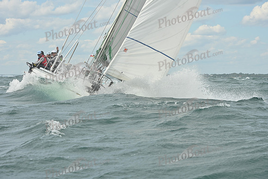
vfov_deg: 11.8
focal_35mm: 116
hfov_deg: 17.6
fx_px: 864
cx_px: 134
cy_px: 90
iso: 320
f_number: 11
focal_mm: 116
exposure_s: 1/1250
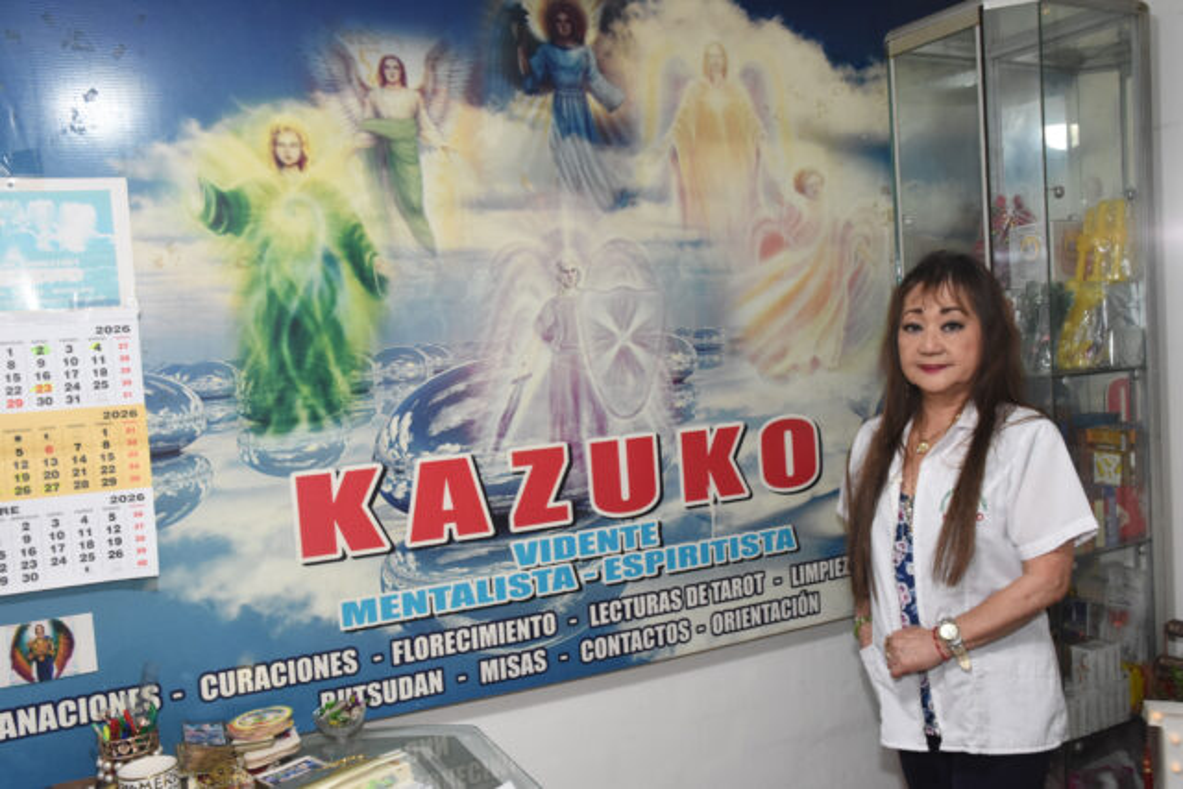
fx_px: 1085
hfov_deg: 57.2
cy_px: 394
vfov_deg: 40.0
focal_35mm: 33
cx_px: 592
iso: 1400
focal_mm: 22
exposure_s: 1/60
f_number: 7.1
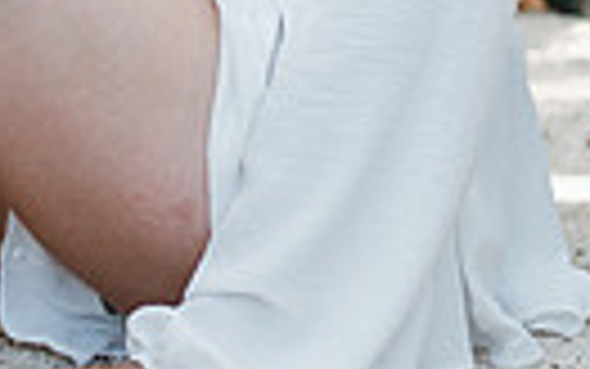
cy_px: -270
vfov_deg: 5.0
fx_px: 4199
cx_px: 54
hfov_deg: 8.0
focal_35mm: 261
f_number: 2.2
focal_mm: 58
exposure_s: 1/500
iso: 400
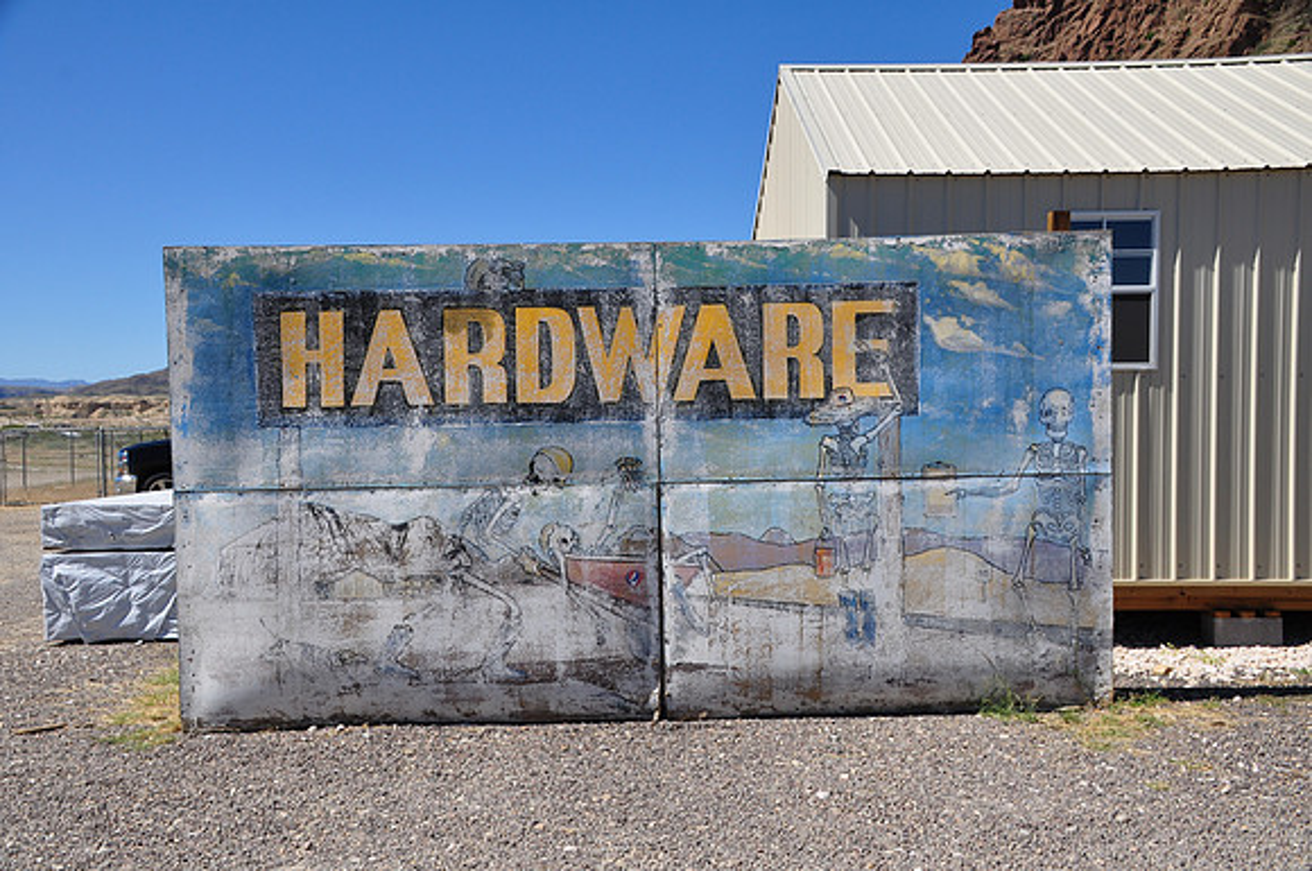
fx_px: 1419
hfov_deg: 49.6
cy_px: 436
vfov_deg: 34.1
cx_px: 656
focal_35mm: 39
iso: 200
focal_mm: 26
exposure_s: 1/320
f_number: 10
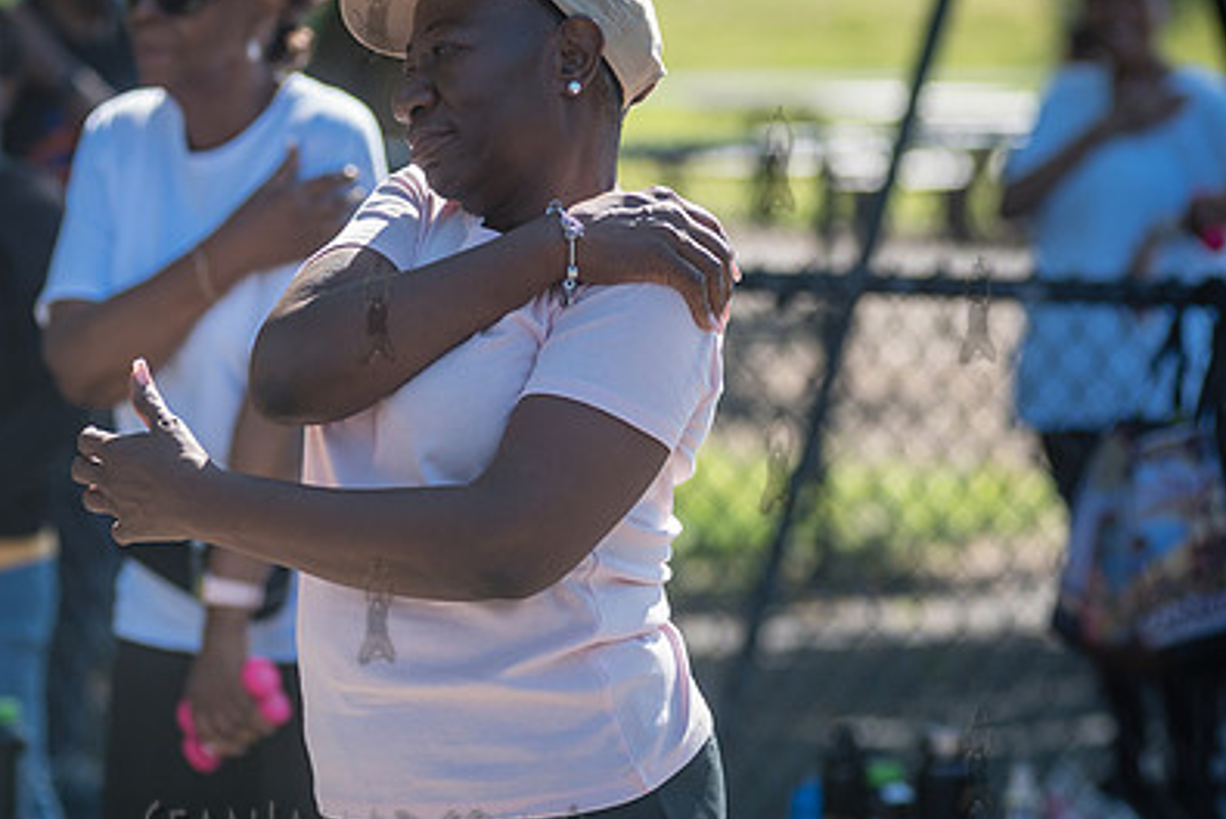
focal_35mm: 228
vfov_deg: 6.0
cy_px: 399
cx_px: 511
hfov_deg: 9.0
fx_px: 7770
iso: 200
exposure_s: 1/1000
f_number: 3.5
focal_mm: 135
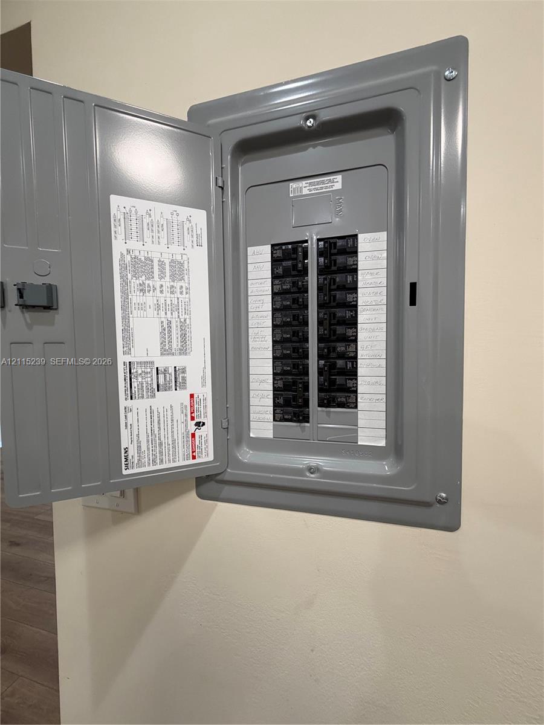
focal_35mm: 14
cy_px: 362
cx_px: 272
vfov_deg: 102.1
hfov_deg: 85.7
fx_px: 293
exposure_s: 1/120
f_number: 2.2
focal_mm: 2.22
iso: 200
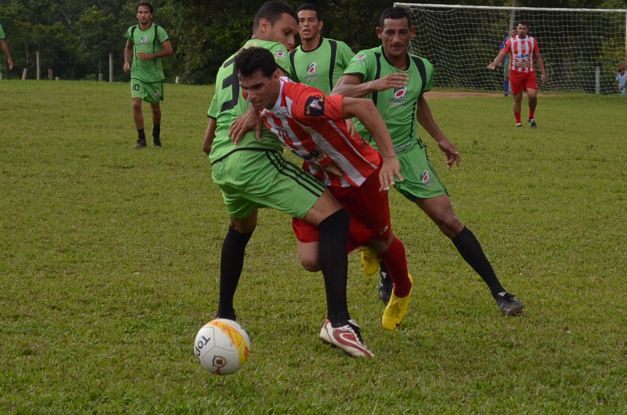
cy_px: 195
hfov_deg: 11.4
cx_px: 360
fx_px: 3130
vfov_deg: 7.6
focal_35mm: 180
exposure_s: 1/1000
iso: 800
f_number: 5.6
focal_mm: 55
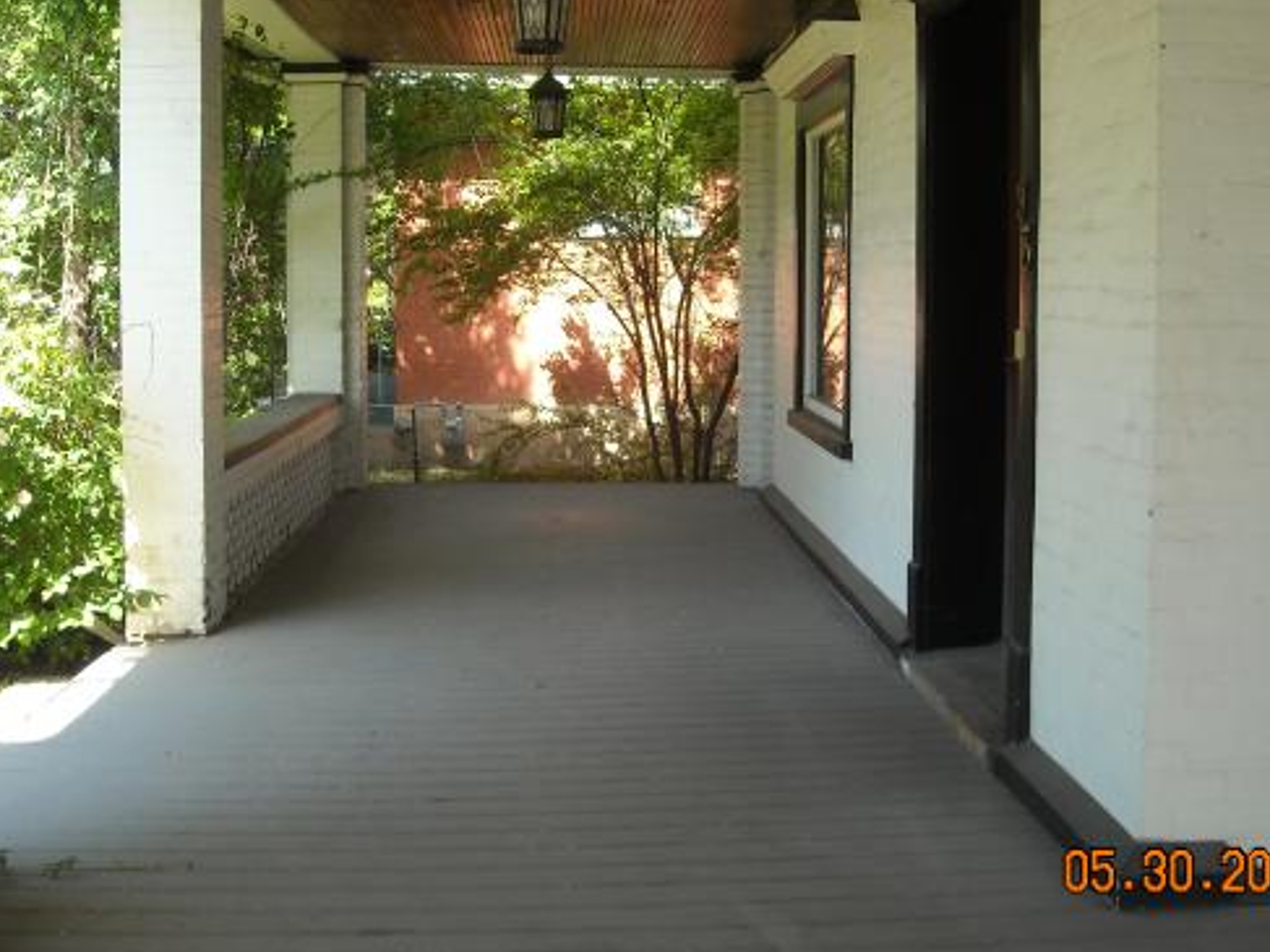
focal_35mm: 46
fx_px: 1687
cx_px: 561
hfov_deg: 41.2
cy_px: 376
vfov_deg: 31.4
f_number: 2.8
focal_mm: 5.7
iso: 64
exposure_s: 1/96
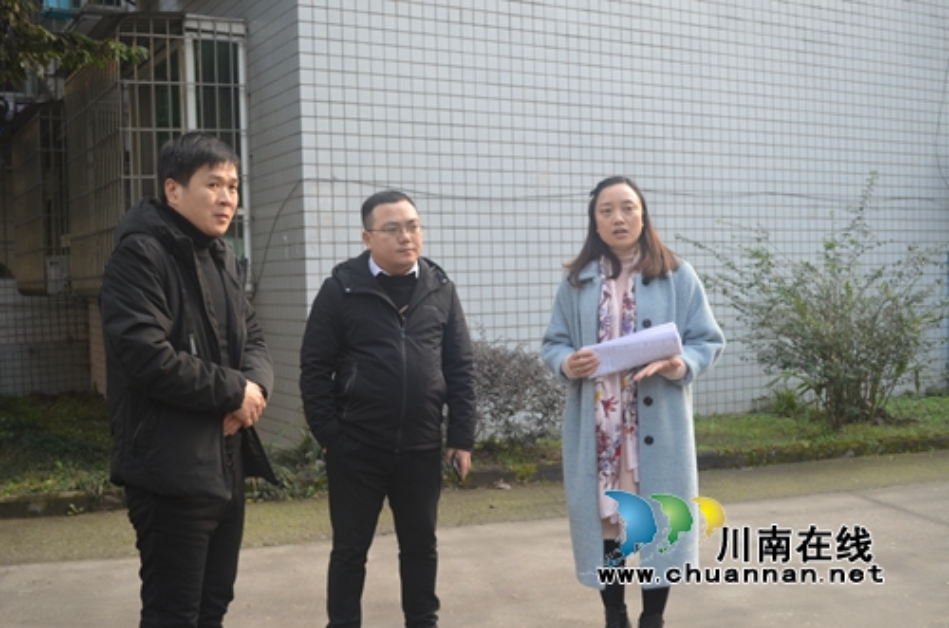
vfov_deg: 34.1
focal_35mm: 39
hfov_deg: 49.6
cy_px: 314
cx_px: 474
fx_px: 1026
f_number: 5
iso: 400
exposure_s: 1/100
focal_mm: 26
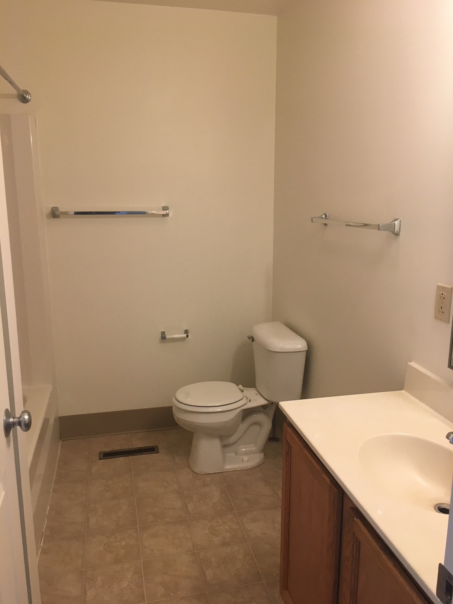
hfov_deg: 48.2
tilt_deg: -11.8
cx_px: 226
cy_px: 302
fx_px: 506
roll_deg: +0.0
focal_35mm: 29
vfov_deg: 61.7
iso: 50
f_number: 2.2
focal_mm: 4.15
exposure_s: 1/30
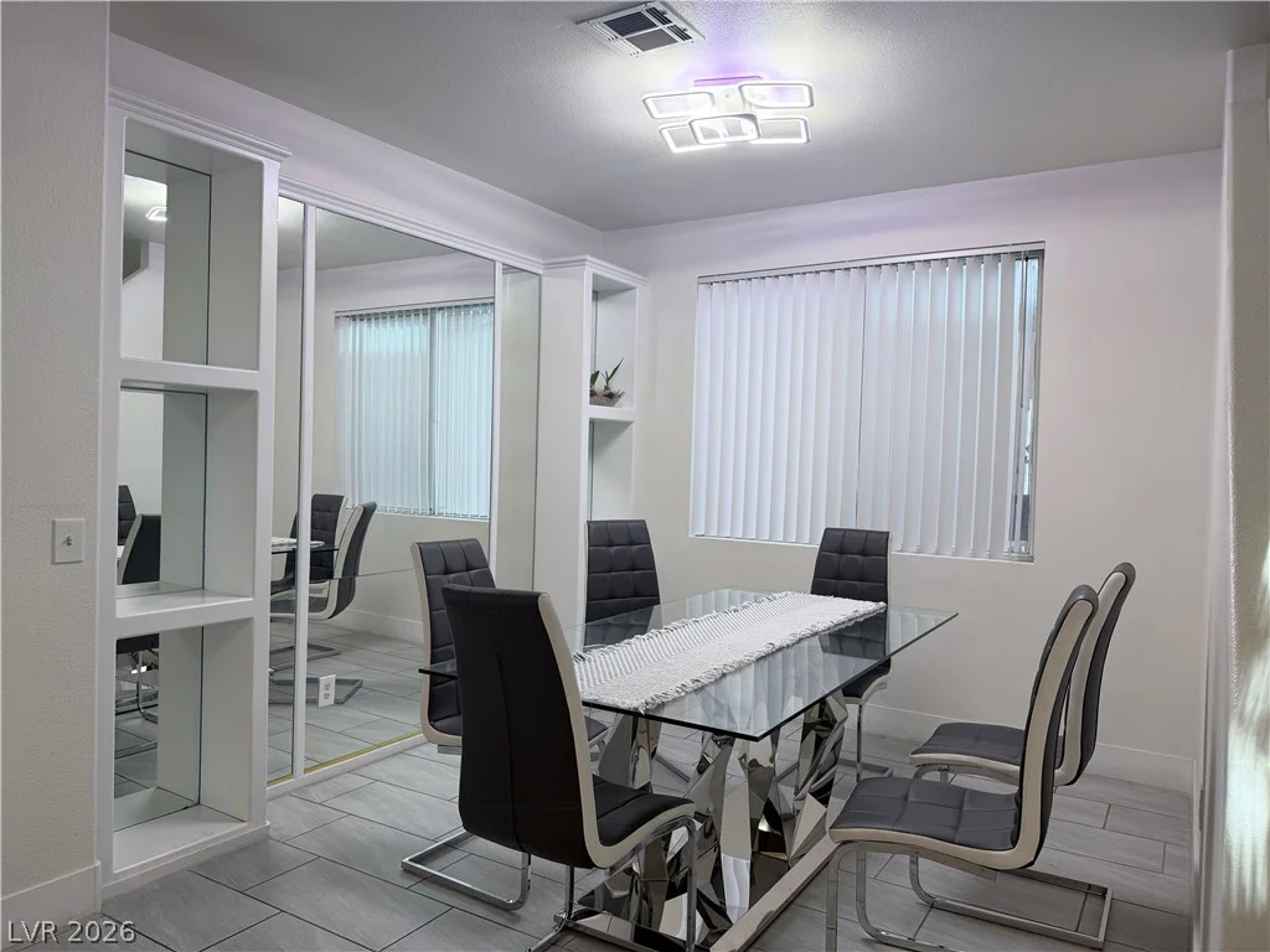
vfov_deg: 56.8
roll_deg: -1.4
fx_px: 881
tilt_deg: -1.3
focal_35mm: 24
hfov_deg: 71.6
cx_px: 635
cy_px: 476
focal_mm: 6.76
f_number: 1.78
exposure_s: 1/120
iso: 80
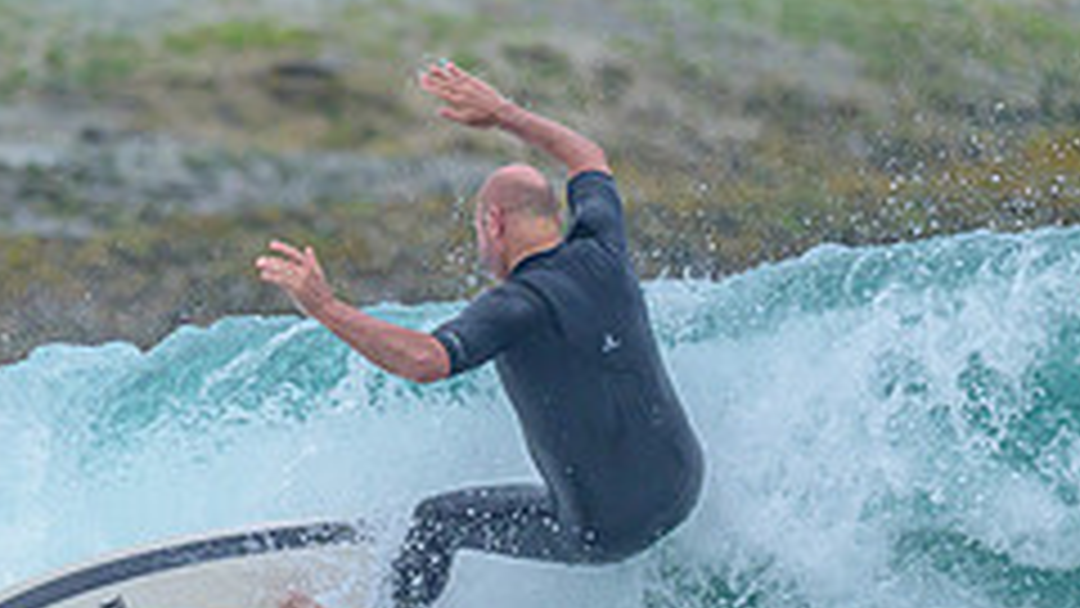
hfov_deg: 0.8
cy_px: 648
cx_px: 288
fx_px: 79669
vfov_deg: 0.4
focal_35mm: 2782
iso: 560
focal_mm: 800
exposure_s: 1/3200
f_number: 6.3
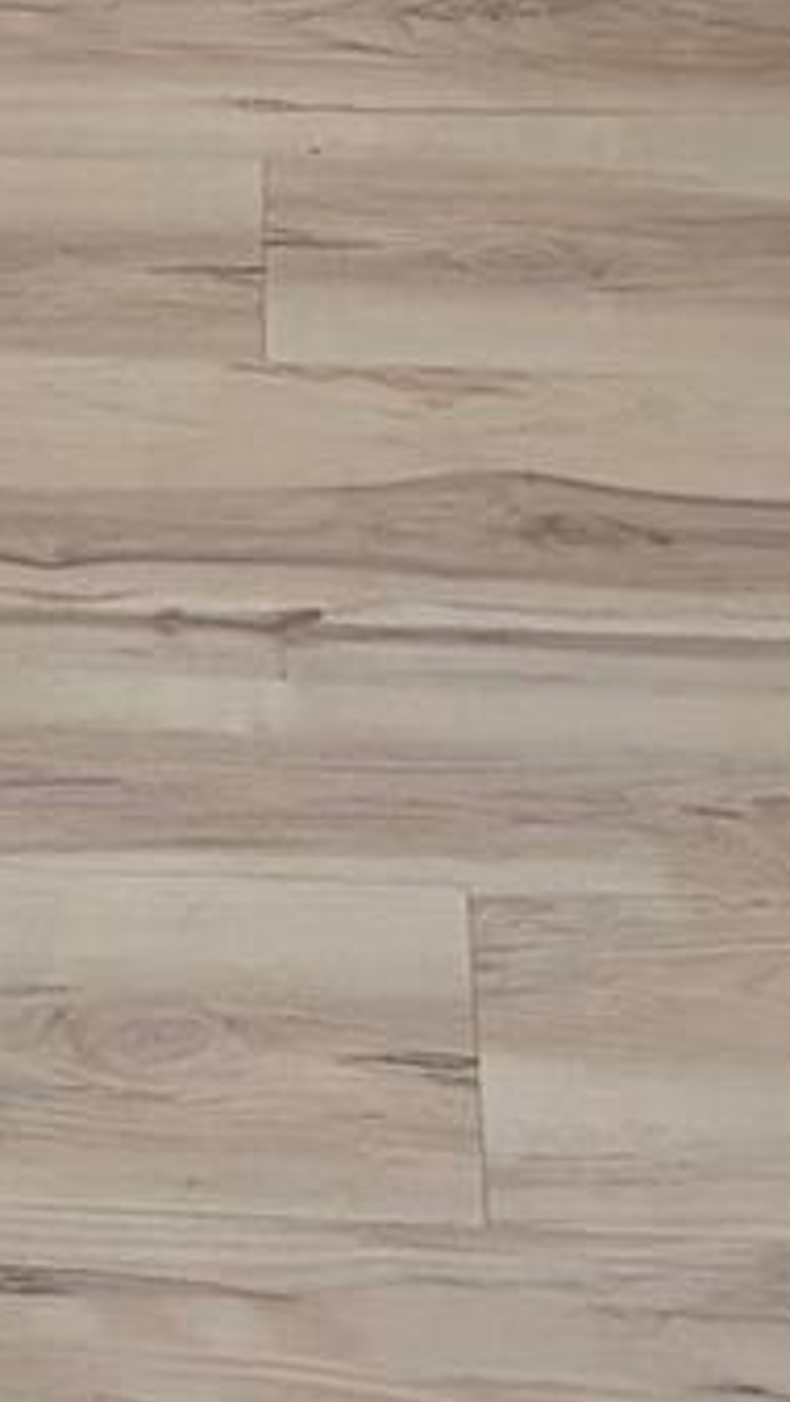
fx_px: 4796
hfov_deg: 9.3
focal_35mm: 129
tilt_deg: -11.5
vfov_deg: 13.9
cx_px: -79
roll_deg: +0.6
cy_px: -1444
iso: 125
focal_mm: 5.96
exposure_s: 1/142
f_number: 1.6
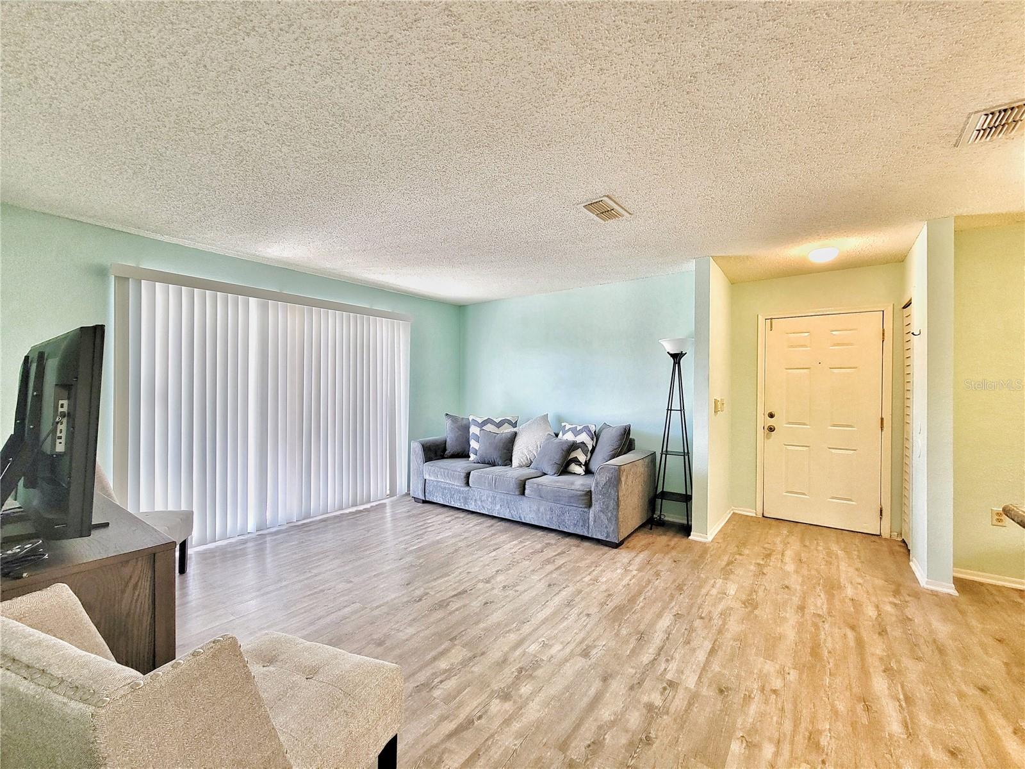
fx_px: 385
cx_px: 512
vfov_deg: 89.9
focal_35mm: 13
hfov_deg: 106.2
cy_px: 384
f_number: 2.2
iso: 320
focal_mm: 2.2
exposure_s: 1/40
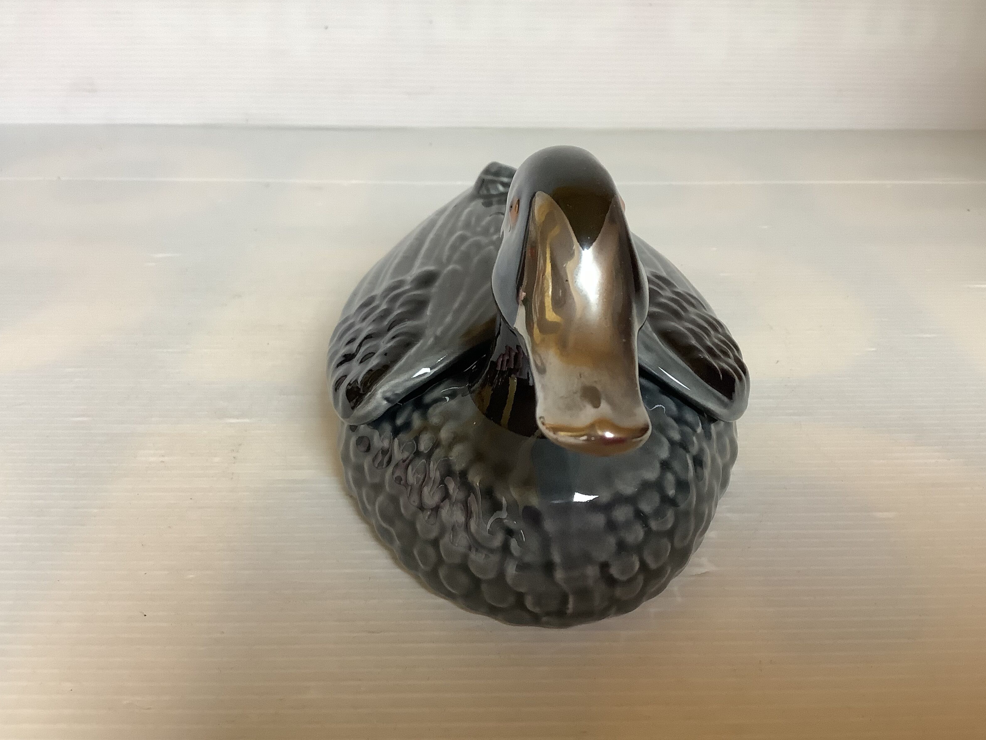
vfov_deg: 44.2
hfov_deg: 56.8
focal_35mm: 32
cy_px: 378
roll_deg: -0.2
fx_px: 912
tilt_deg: -28.3
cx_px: 505
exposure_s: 1/50
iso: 160
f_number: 2.4
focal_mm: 3.3
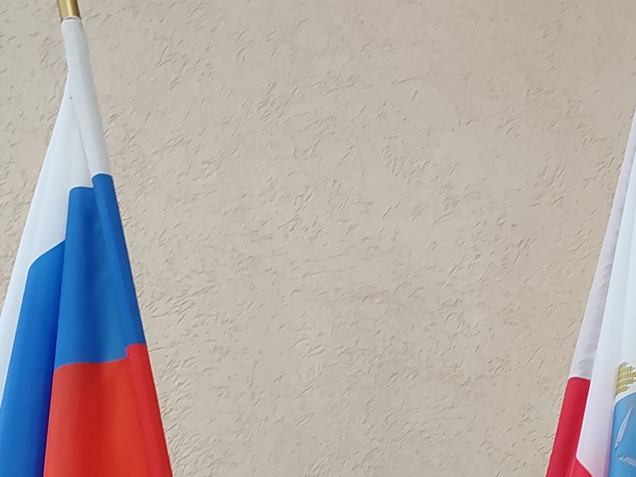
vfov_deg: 16.3
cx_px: 746
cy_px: 526
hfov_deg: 20.9
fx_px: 1617
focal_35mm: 88
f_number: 1.89
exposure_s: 1/50
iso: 270
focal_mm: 5.95
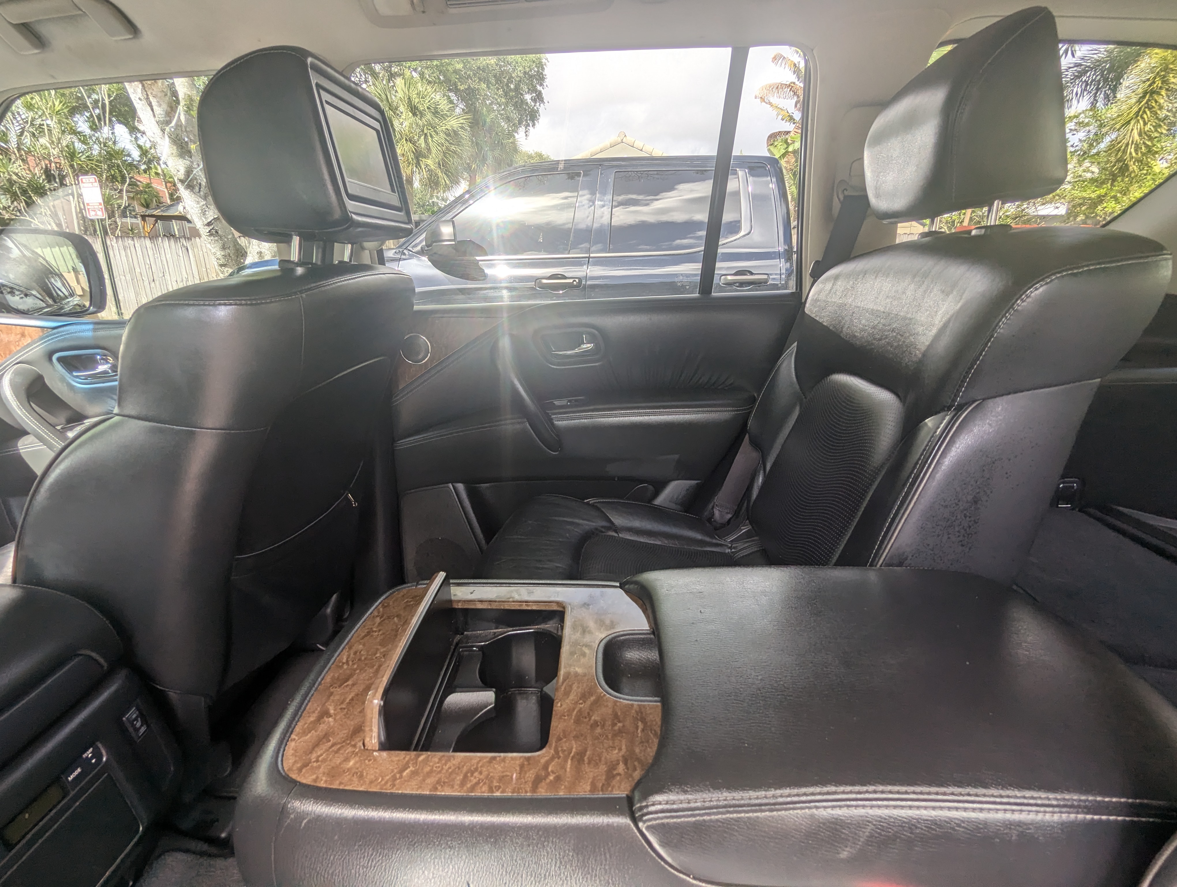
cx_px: 588
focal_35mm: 16
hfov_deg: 94.4
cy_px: 444
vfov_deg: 78.2
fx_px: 545
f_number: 2.2
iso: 41
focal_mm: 2.35
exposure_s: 1/112
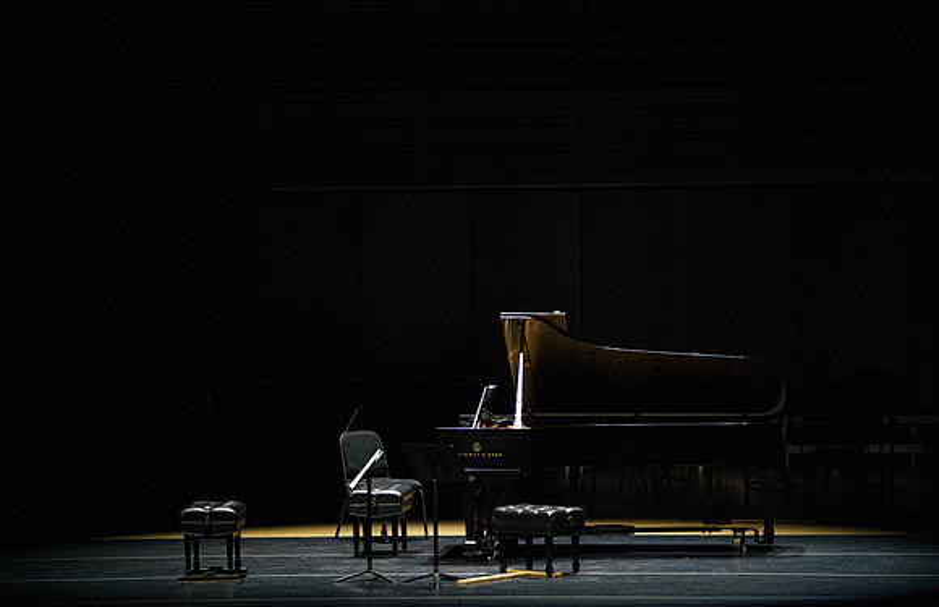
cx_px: 469
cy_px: 313
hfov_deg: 13.3
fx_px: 4015
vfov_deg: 8.6
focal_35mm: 155
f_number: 5
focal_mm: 150
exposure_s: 1/250
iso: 4000
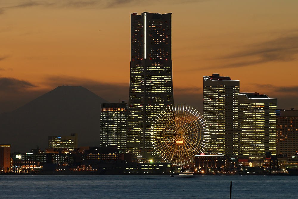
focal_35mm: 270
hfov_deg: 7.6
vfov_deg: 5.1
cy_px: 100
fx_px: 2236
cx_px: 149
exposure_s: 1.6
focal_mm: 180
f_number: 11
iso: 200
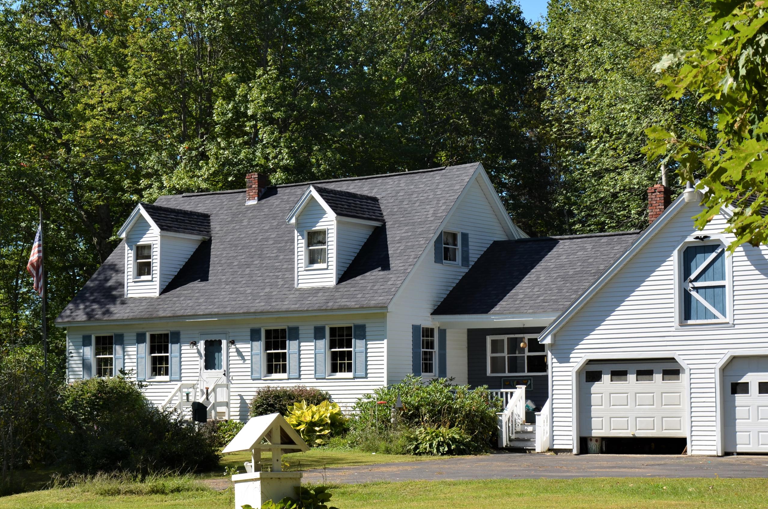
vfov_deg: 17.1
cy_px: 242
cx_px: 384
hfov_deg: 25.5
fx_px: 1694
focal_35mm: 80
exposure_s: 1/180
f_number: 6.7
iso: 100
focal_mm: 45
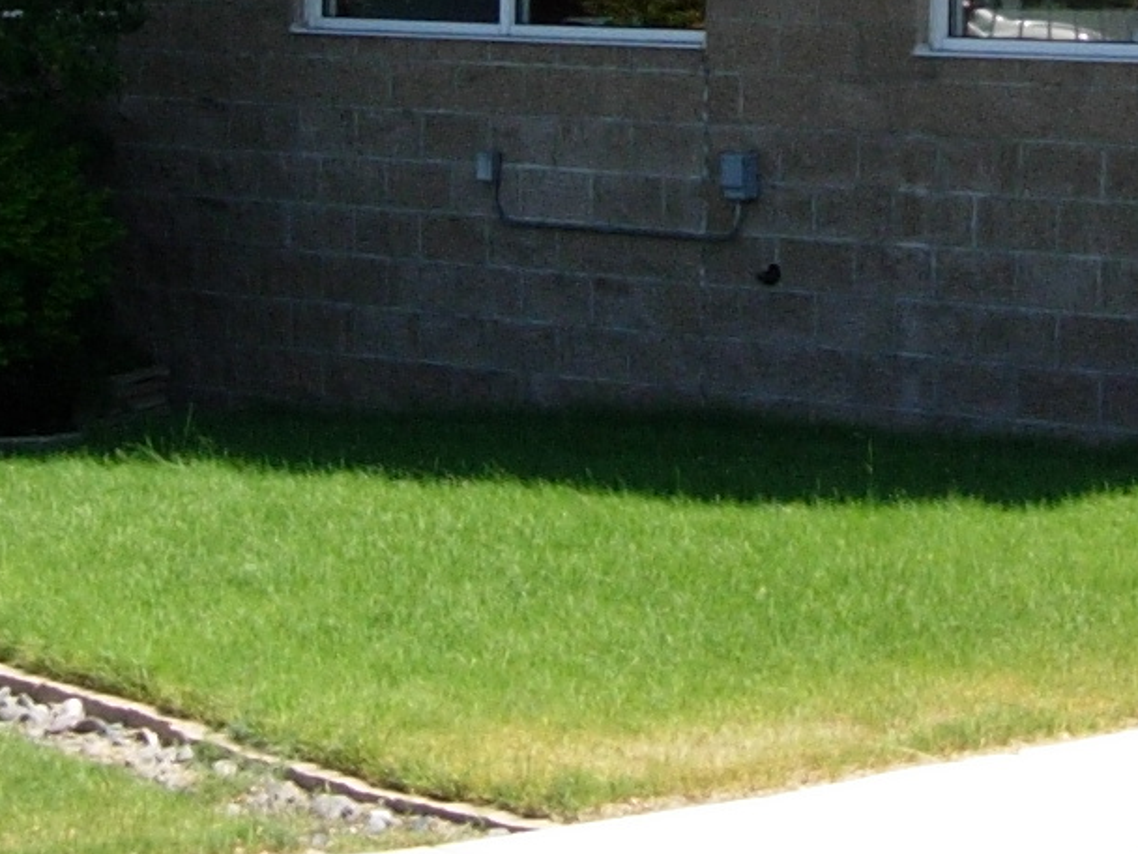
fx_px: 5326
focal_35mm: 162
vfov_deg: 9.1
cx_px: 919
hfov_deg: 12.1
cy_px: 73
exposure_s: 1/790
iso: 64
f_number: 2.8
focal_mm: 7.8
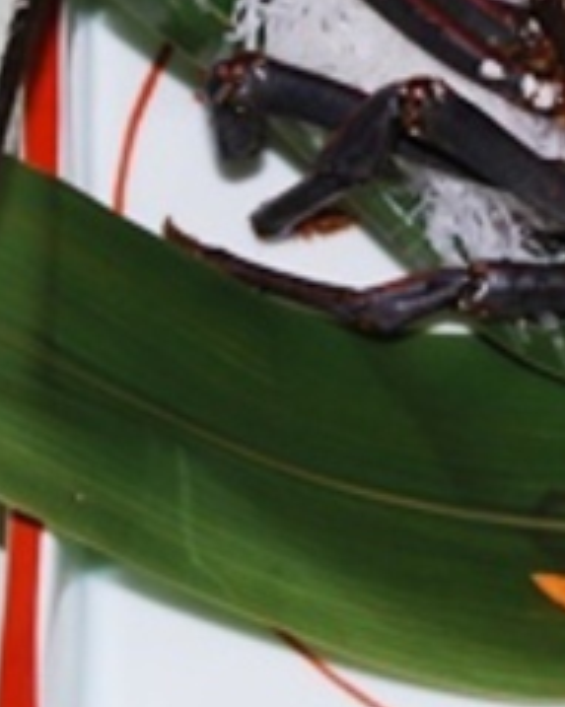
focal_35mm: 233
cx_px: 858
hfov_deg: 6.5
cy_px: 33
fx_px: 4882
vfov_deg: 8.2
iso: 200
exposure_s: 1/60
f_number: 5.6
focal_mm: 55
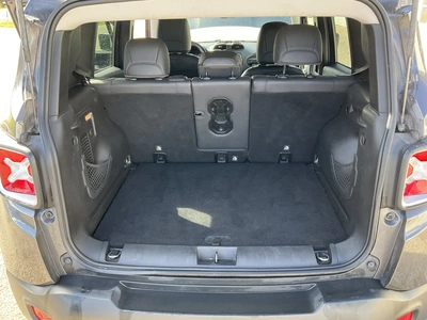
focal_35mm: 29
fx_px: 358
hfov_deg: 61.7
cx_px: 214
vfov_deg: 48.2
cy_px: 160
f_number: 1.8
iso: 64
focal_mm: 3
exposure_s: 1/114
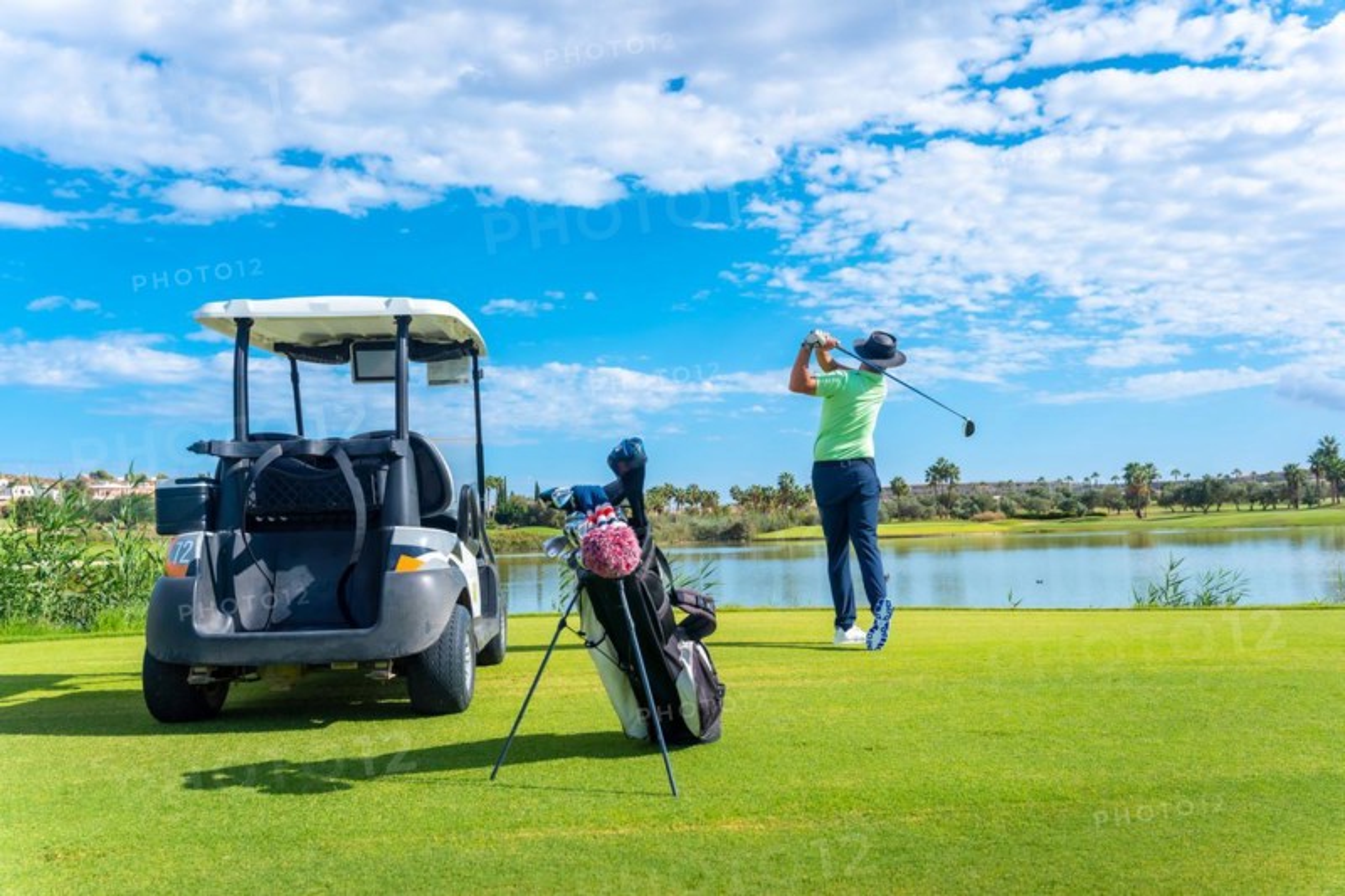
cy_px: 448
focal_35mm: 30
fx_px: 1113
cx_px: 672
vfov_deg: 43.9
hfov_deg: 62.3
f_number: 4.5
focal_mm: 29.8
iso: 100
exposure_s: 1/1000
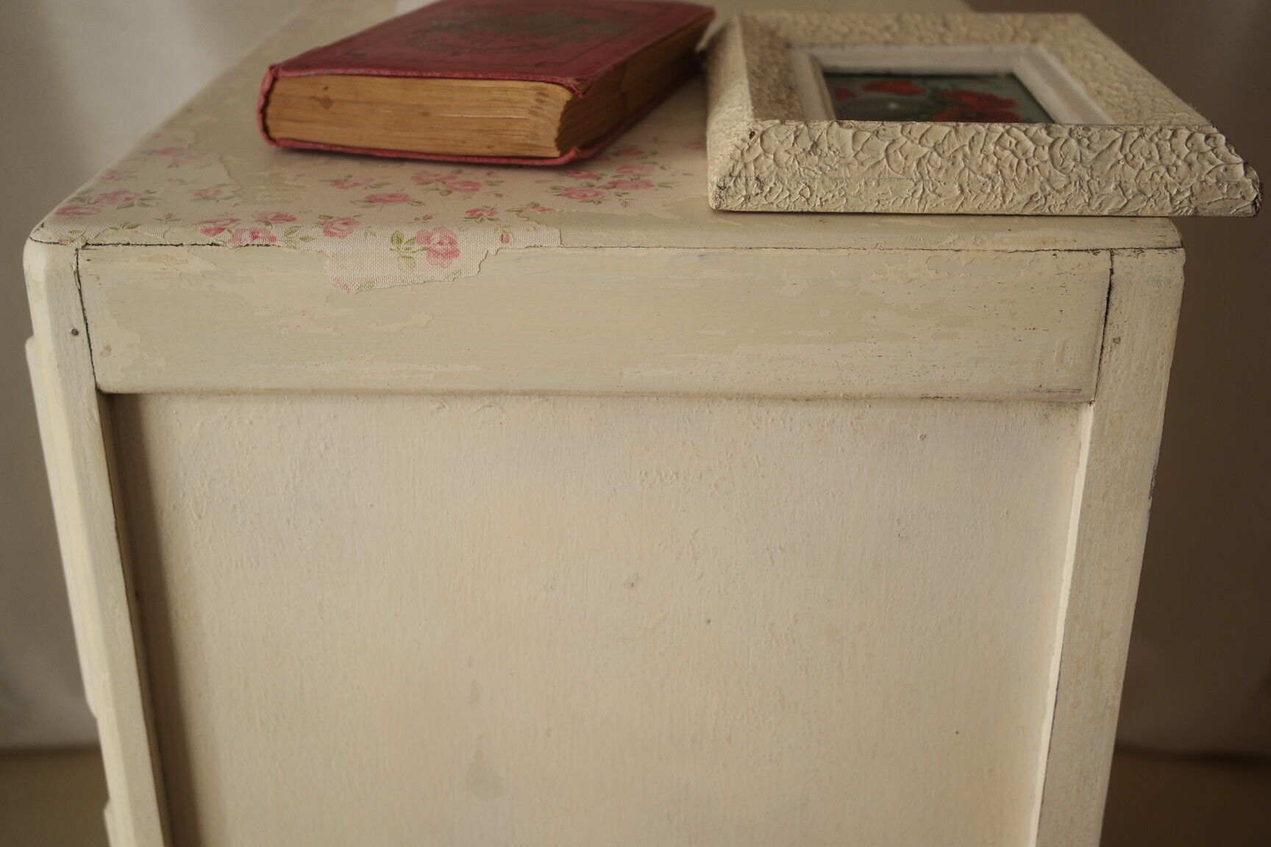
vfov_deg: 29.2
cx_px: 636
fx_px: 1624
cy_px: 424
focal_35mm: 46
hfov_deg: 42.7
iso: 100
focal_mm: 30
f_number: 5.6
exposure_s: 1/30
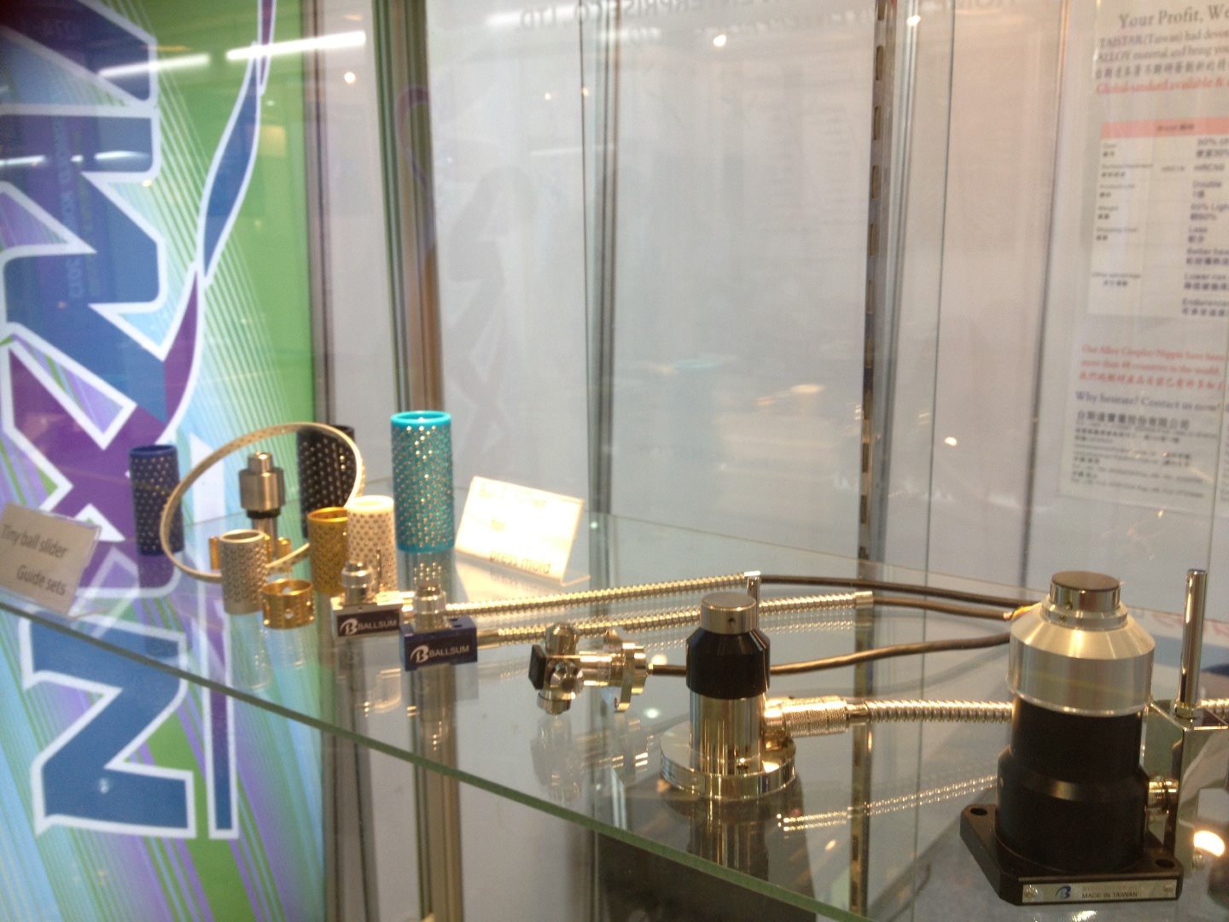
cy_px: 461
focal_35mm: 35
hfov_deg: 52.6
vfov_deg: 40.7
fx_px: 1243
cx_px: 614
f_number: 2.4
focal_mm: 4.28
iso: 64
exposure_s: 1/20
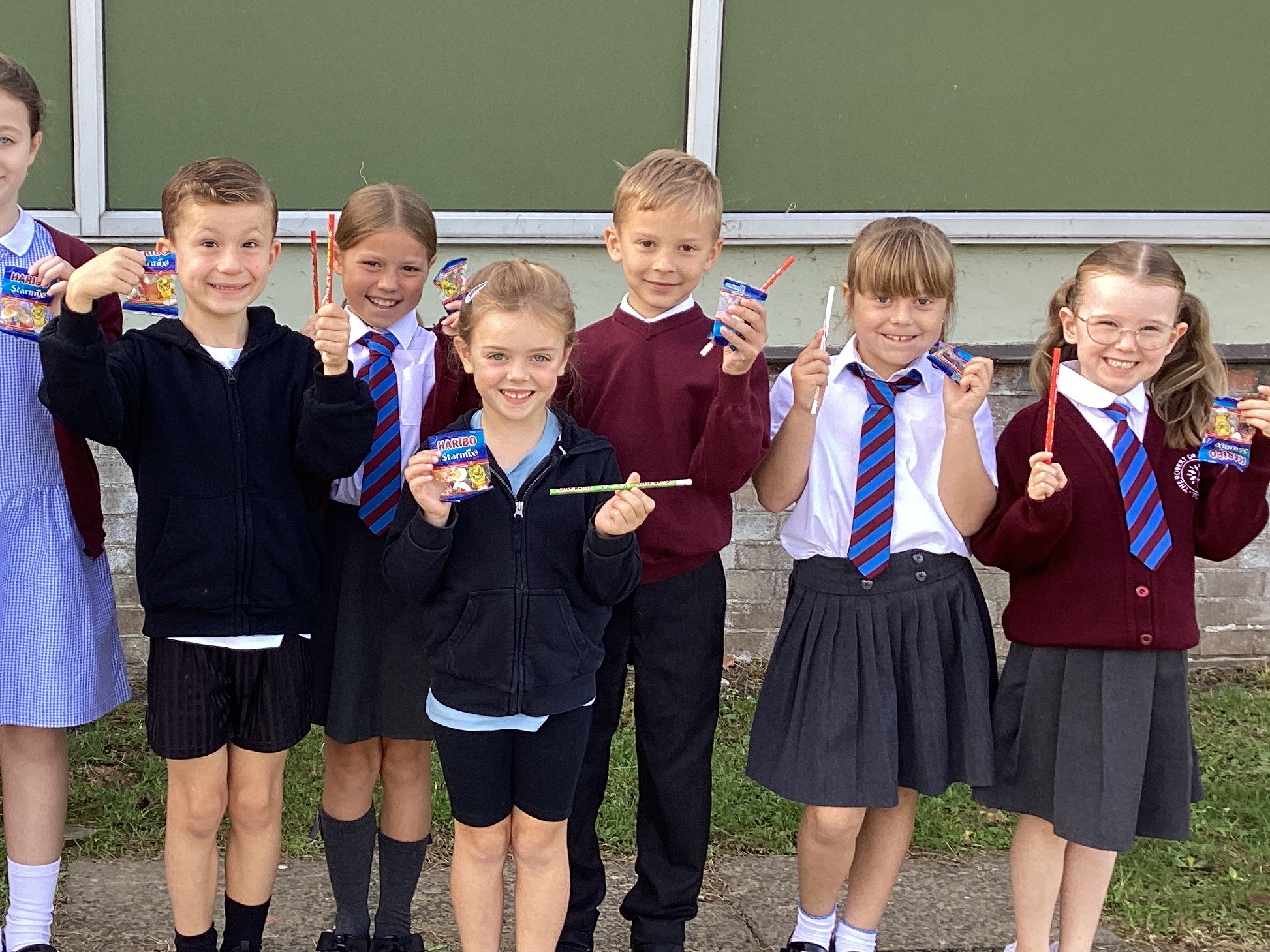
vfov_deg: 28.0
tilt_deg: -13.4
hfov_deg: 36.0
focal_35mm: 52
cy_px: 412
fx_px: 1908
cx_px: 316
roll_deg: -1.8
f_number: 2.4
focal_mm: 3.3
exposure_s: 1/120
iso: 25
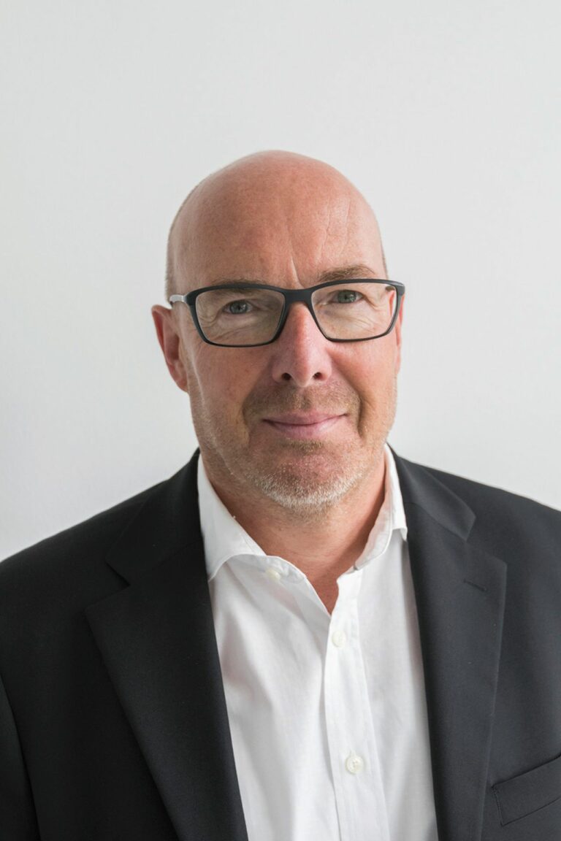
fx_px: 1227
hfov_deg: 25.8
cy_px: 420
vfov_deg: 37.9
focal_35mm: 52
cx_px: 280
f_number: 4
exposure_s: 1/250
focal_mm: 35
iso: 640
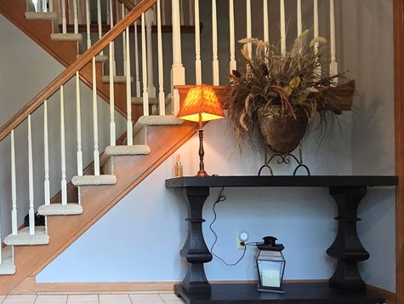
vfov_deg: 48.2
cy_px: 221
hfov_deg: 60.5
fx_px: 327
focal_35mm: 28
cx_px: 109
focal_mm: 2.2
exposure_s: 1/60
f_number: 2.2
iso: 320
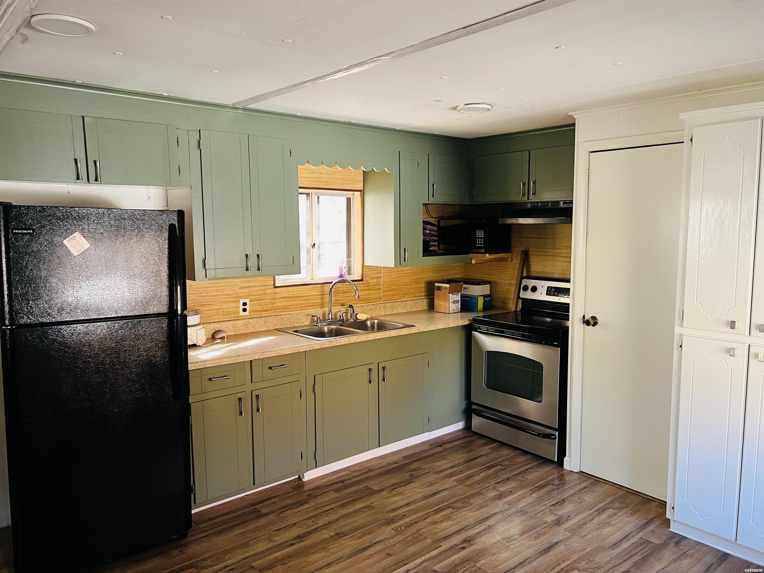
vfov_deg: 53.1
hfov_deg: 67.3
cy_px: 286
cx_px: 382
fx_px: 574
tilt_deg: -5.7
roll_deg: +0.8
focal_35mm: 26
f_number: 1.5
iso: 320
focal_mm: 5.7
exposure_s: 1/60
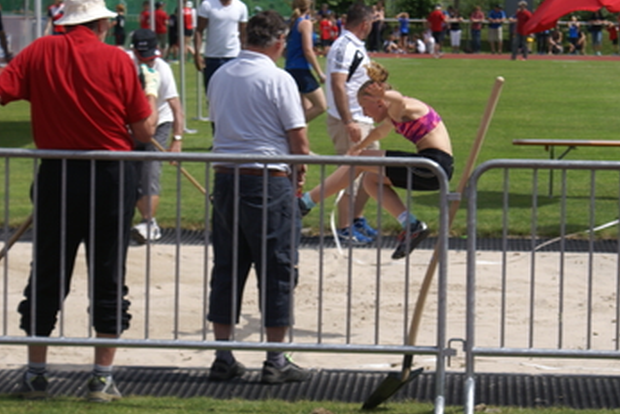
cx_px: 406
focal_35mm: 140
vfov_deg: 9.8
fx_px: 2413
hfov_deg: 14.6
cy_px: 131
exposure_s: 1/400
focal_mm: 60
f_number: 7.1
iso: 100
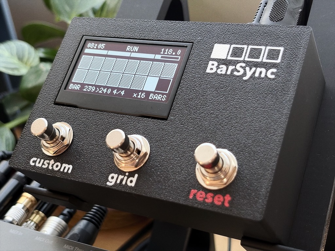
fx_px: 503
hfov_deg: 36.8
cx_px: 168
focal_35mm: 52
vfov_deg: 28.0
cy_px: 126
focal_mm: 5.96
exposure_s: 1/50
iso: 50
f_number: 1.6
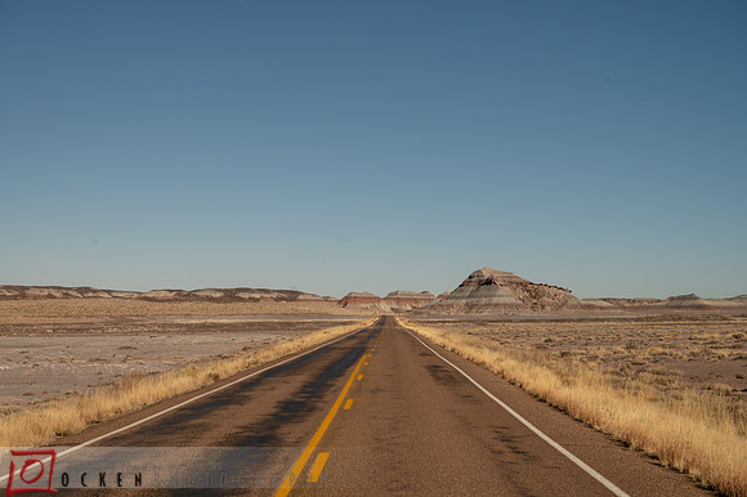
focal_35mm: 70
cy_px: 249
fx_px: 1444
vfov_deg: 19.5
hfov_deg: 29.0
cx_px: 374
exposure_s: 1/1000
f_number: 8
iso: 200
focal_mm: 68
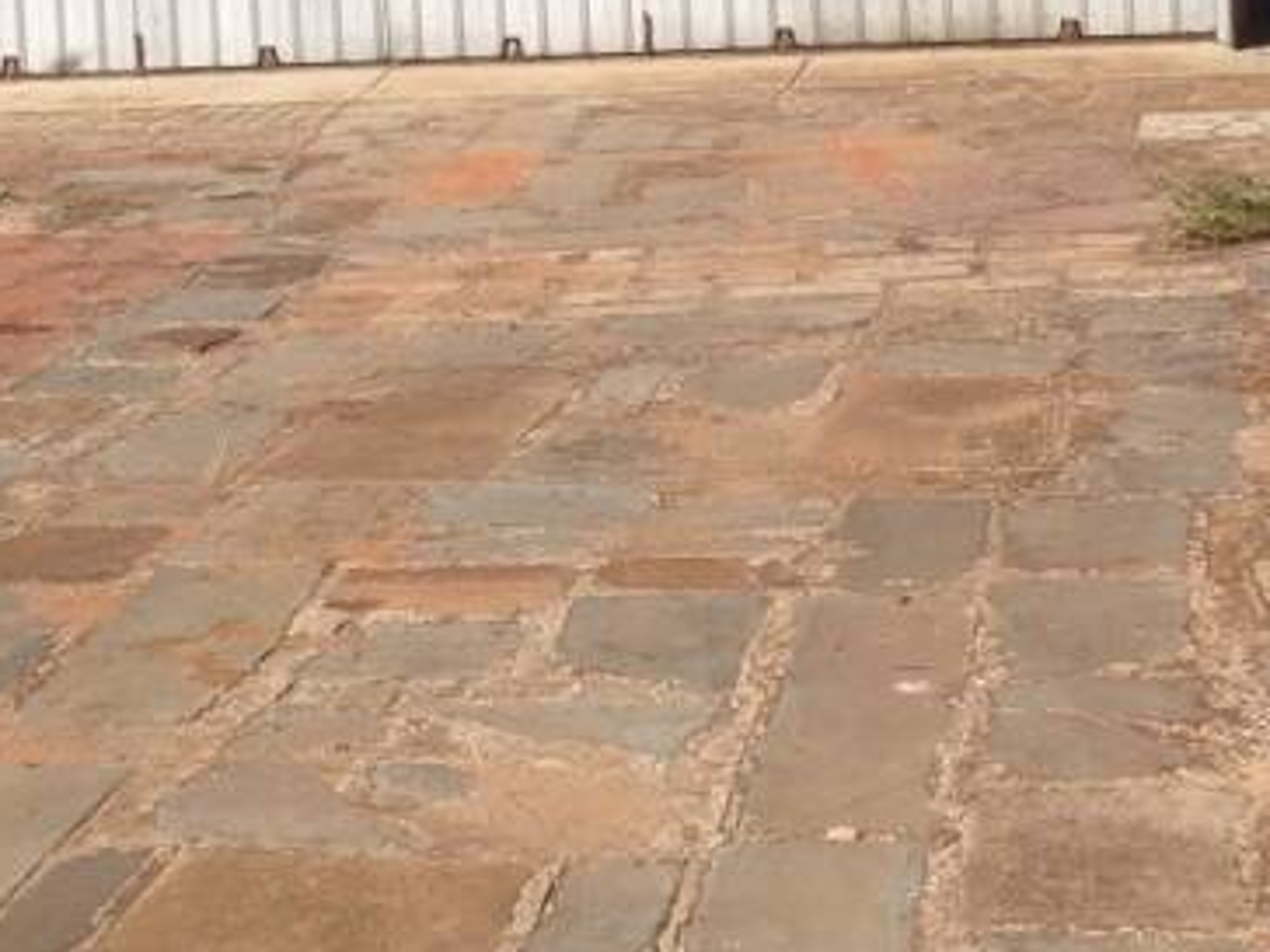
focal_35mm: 77
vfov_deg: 18.8
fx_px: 2825
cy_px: 80
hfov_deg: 25.3
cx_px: 488
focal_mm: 4.28
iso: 50
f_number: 2.4
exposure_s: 1/3067
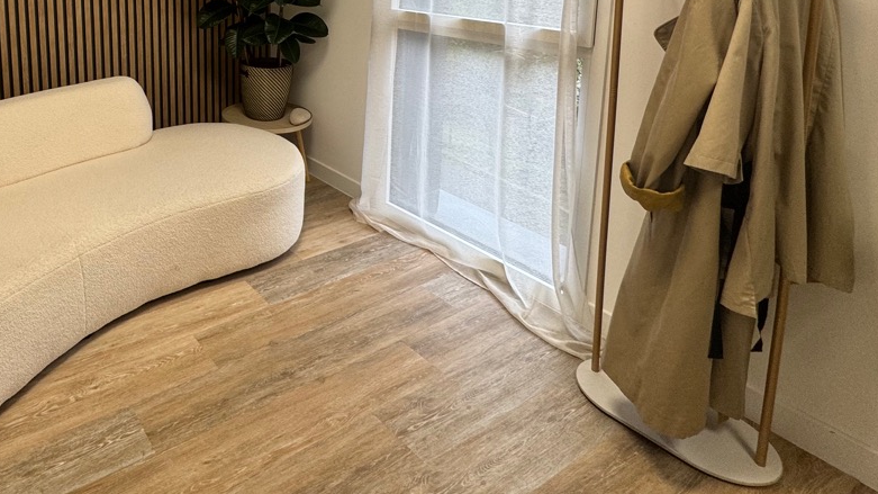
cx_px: 182
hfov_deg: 67.5
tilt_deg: -8.9
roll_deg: +0.9
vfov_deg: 41.3
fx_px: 582
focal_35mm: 25
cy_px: 26
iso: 100
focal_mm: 2.22
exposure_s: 1/100
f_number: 2.2
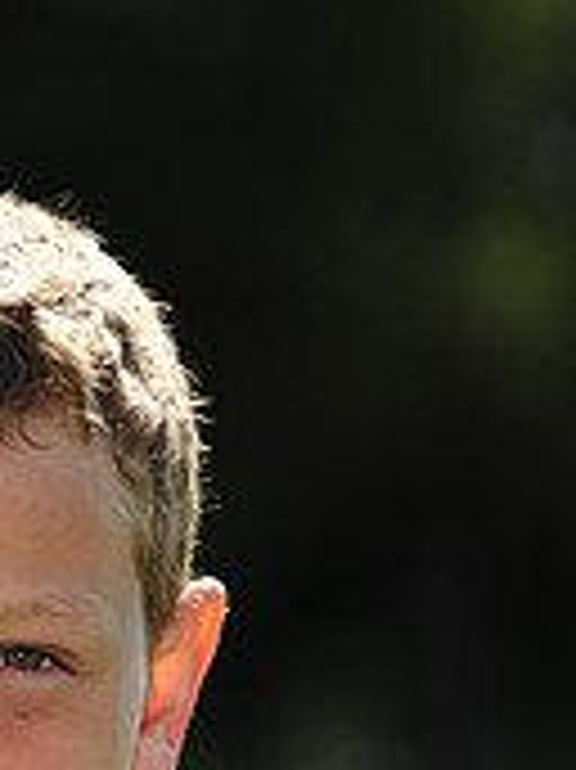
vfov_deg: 3.0
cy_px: 1139
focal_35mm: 653
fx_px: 14506
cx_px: -140
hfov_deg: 2.3
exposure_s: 1/800
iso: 200
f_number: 4.5
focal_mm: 200
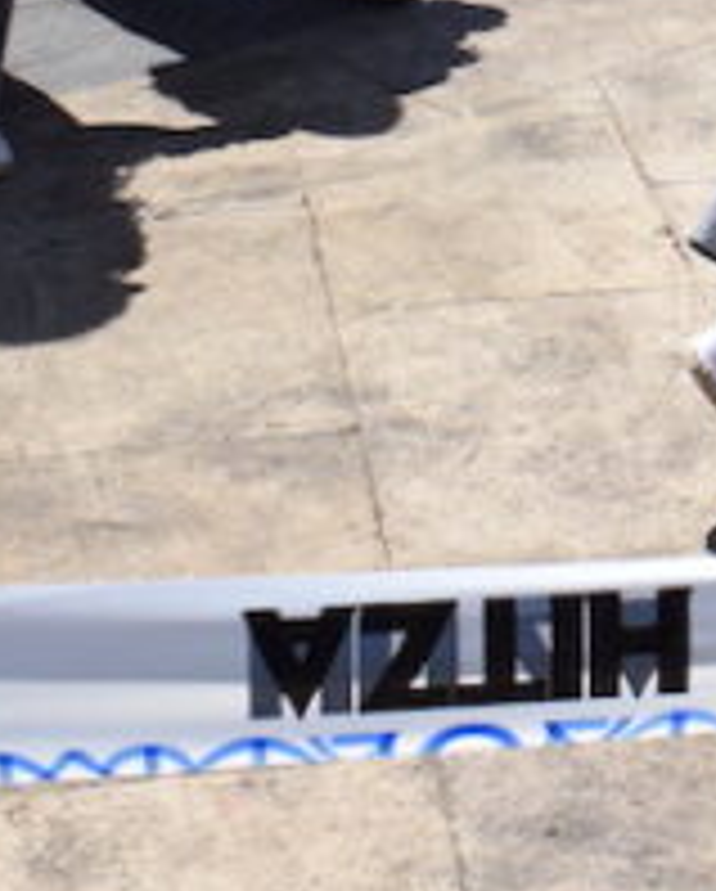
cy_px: -333
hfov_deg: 12.9
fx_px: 3039
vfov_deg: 15.7
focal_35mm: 115
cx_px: 995
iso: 200
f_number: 10
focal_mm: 18
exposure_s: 1/400
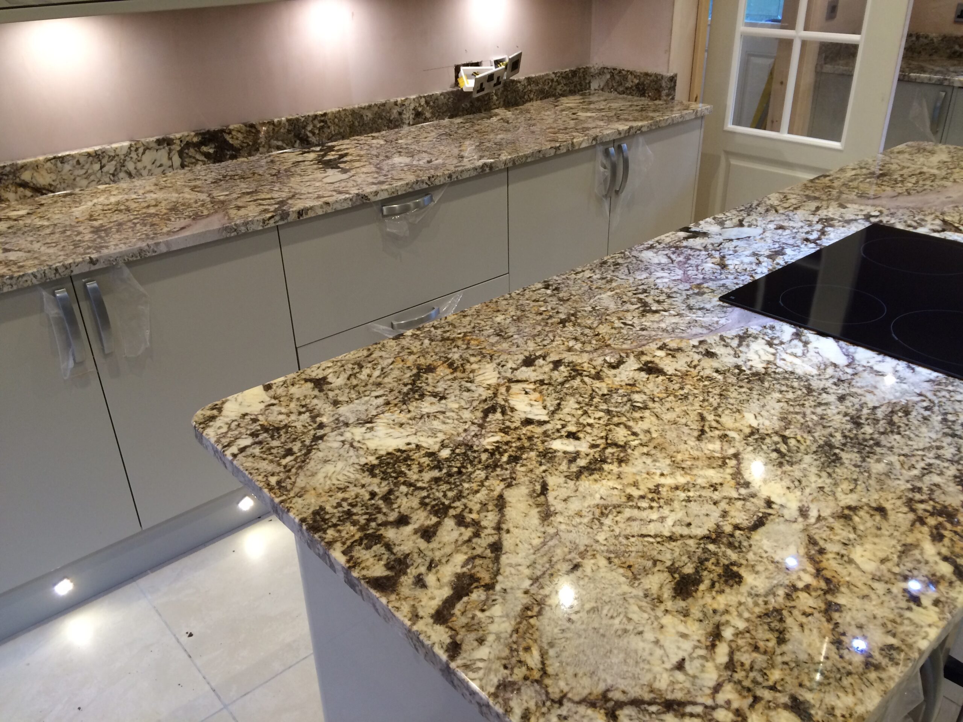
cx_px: 482
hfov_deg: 61.7
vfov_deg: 48.2
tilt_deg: -28.5
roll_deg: +3.1
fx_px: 807
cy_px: 361
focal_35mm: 29
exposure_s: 1/33
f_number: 2.2
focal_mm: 4.15
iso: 100
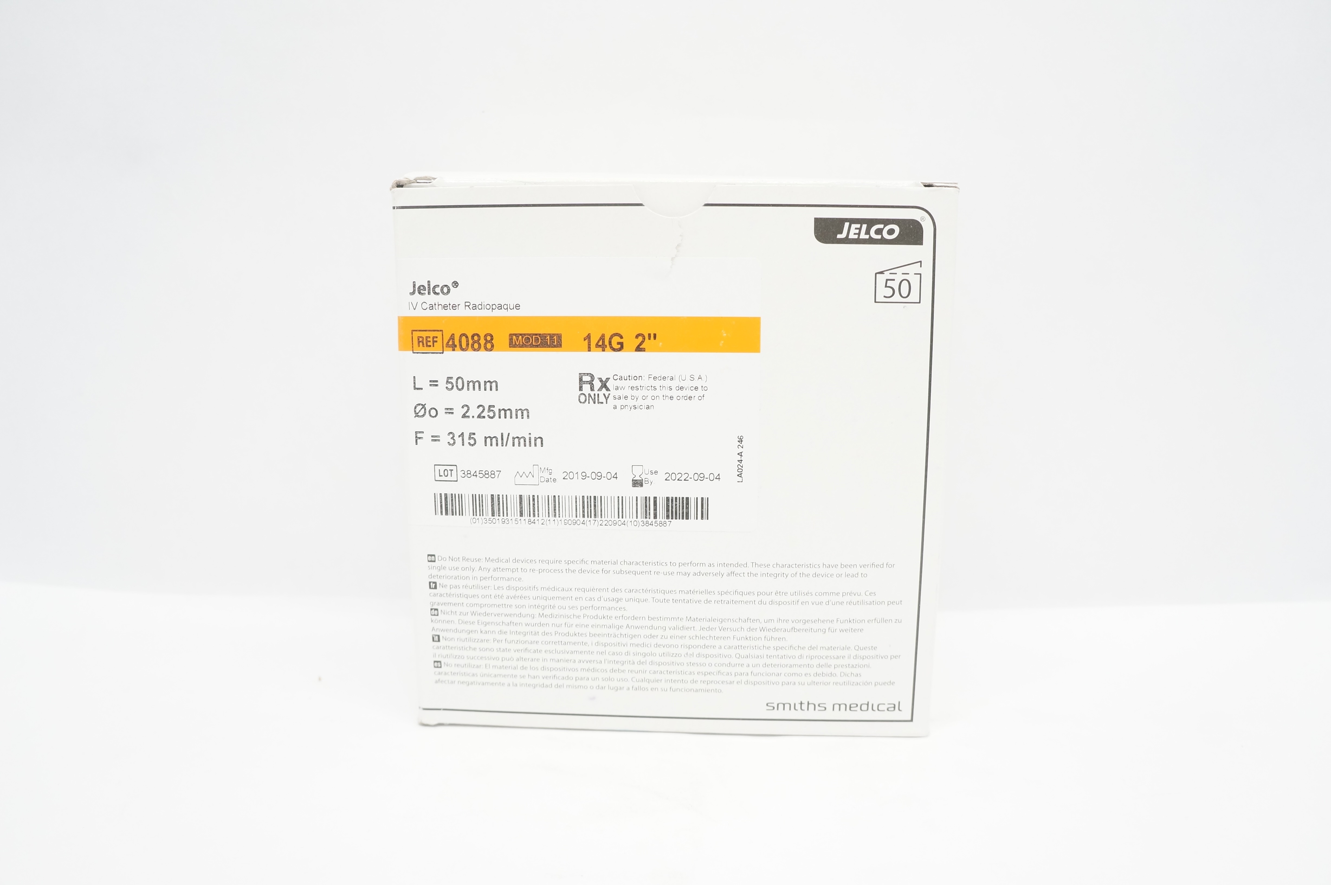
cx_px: 666
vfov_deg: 47.8
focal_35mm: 27
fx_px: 997
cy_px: 442
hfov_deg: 67.4
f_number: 5.6
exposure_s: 1/60
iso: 800
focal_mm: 18
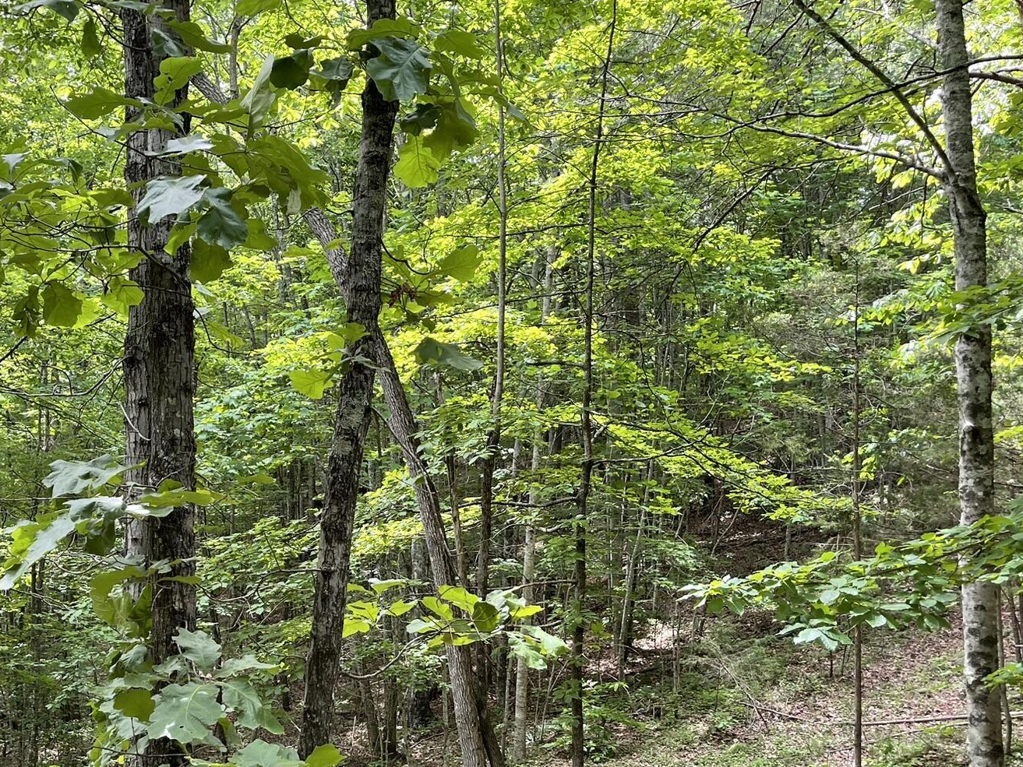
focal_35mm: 39
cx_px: 370
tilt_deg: -2.7
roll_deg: -2.1
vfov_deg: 36.4
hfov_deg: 47.3
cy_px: 526
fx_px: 1153
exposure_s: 1/121
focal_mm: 5.1
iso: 50
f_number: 1.6
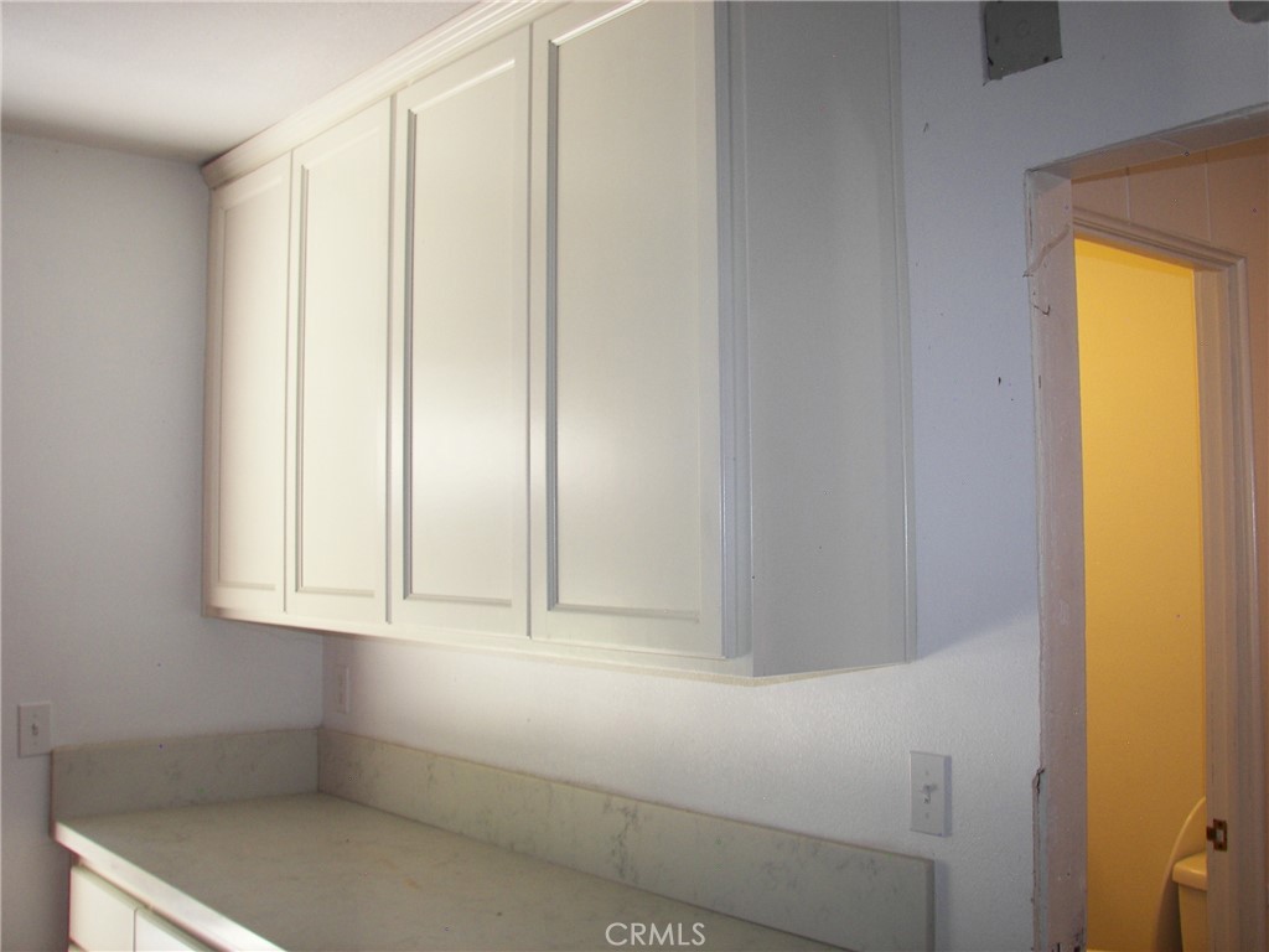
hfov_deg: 51.4
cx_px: 634
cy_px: 476
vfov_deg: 39.7
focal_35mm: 36
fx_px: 1320
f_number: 2.8
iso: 80
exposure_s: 1/30
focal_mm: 6
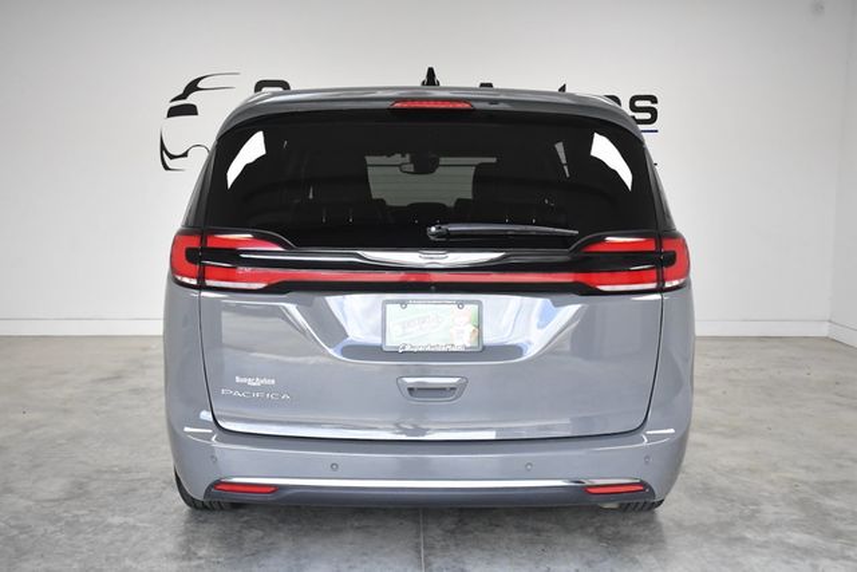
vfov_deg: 34.2
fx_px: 929
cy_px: 286
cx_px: 428
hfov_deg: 49.5
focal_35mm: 39
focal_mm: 26
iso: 2500
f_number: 5
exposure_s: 1/1000
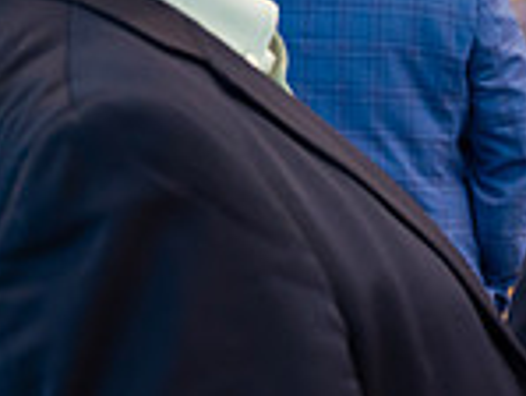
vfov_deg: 10.7
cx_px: 770
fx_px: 2114
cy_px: 166
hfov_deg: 13.4
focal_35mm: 139
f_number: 3.2
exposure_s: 1/200
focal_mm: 36
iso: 800
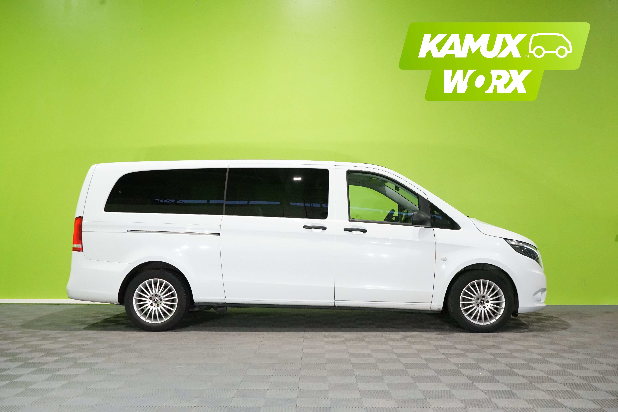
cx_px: 309
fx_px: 566
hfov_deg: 57.2
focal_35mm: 33
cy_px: 206
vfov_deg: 40.0
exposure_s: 1/125
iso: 6400
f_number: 8
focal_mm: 33
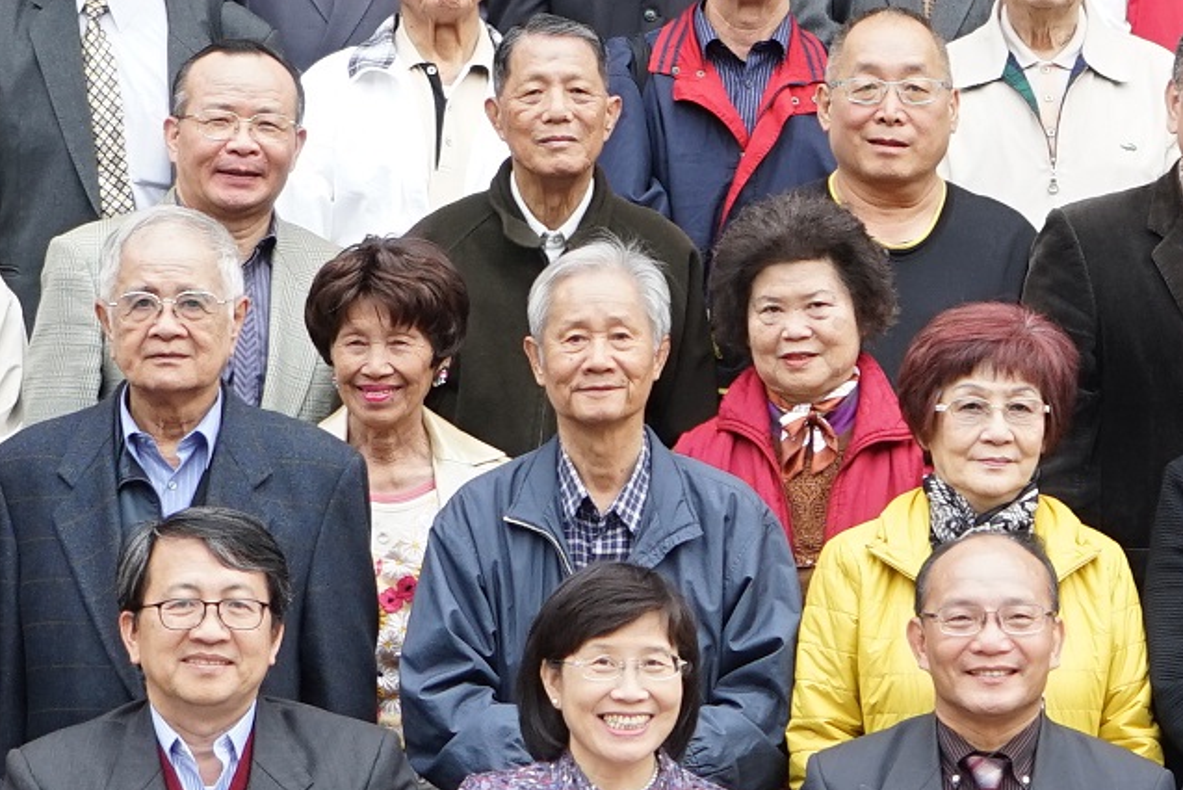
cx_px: 1142
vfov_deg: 7.1
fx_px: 6343
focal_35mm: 193
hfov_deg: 10.6
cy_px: 223
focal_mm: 41
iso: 250
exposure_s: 1/60
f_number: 4.5
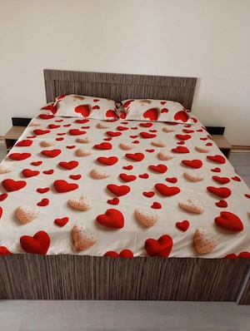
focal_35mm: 28
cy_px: 166
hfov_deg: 49.9
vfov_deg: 63.4
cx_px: 125
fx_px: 269
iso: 1896
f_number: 1.8
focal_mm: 4.27
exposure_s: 1/20
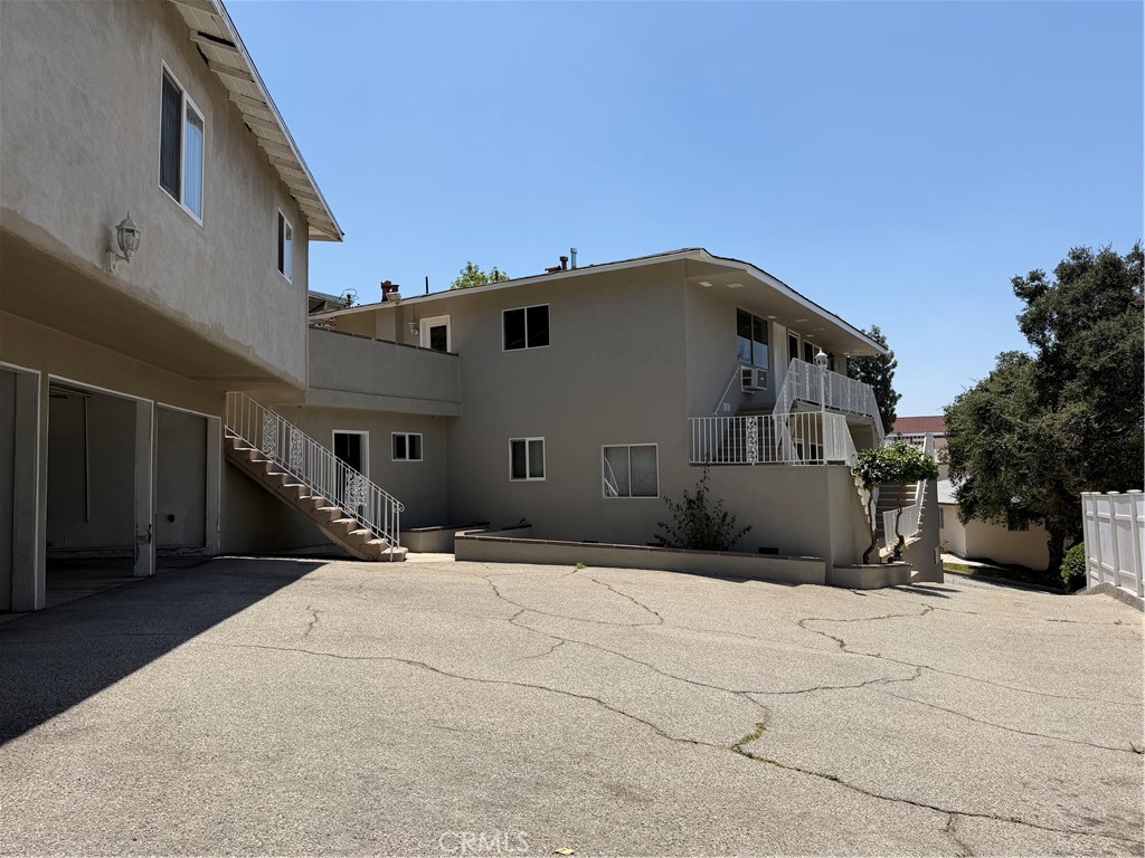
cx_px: 572
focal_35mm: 24
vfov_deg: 56.8
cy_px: 429
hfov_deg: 71.6
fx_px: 794
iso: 80
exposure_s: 1/5319
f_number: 1.78
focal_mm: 6.76
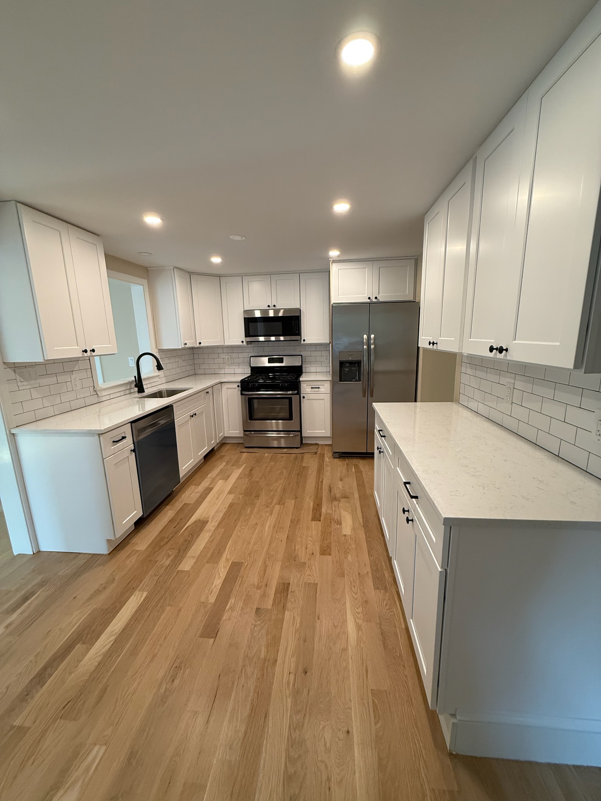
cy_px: 400
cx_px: 300
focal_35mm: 14
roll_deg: +1.0
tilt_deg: -11.7
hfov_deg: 85.7
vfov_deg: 102.1
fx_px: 324
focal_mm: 2.22
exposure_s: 1/120
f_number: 2.2
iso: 320
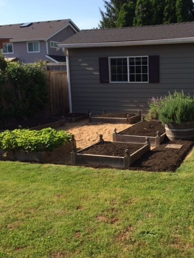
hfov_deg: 34.7
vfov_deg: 45.8
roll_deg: +2.1
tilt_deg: -12.0
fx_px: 306
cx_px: 136
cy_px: 131
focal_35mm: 41
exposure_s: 1/1282
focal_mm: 4.15
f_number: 2.2
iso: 32
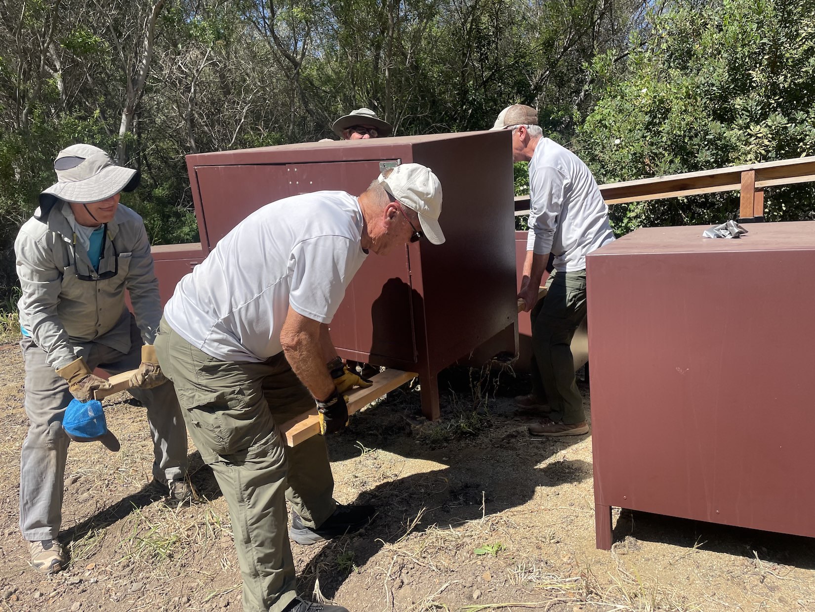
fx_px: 612
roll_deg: +2.8
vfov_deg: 53.1
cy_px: 306
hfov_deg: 67.3
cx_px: 408
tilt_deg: -7.0
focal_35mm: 26
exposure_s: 1/1949
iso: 32
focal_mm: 4.2
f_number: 1.6
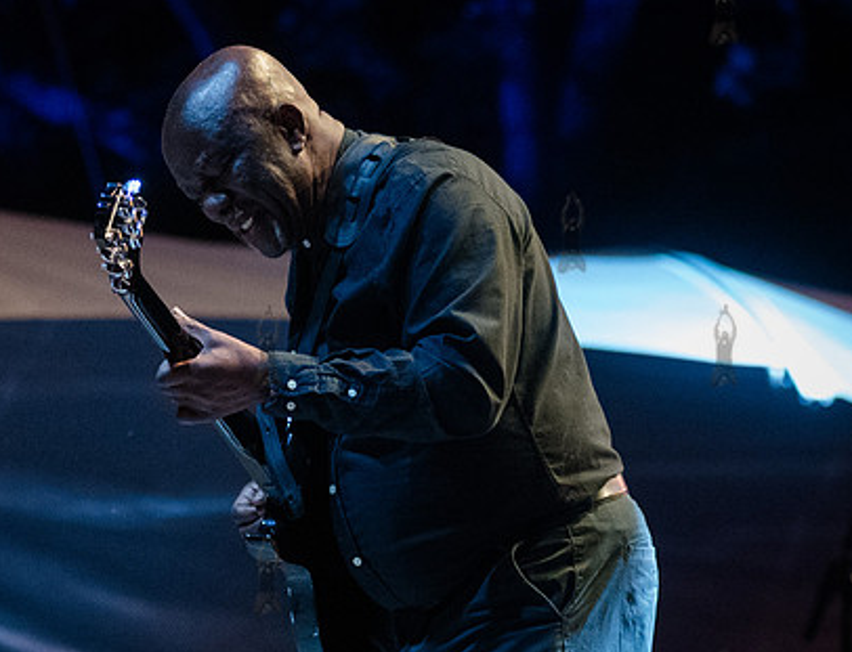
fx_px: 7391
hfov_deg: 6.6
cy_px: 198
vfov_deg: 5.1
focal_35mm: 298
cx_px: 367
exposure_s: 1/500
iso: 6400
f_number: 3.5
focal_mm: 125
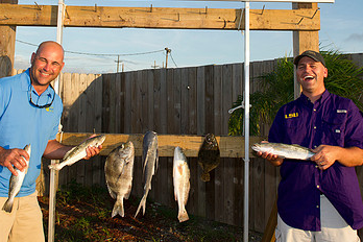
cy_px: 43
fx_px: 403
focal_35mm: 40
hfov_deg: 48.5
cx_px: 180
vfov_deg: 32.3
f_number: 5.6
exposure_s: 1/250
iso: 200
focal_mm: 24
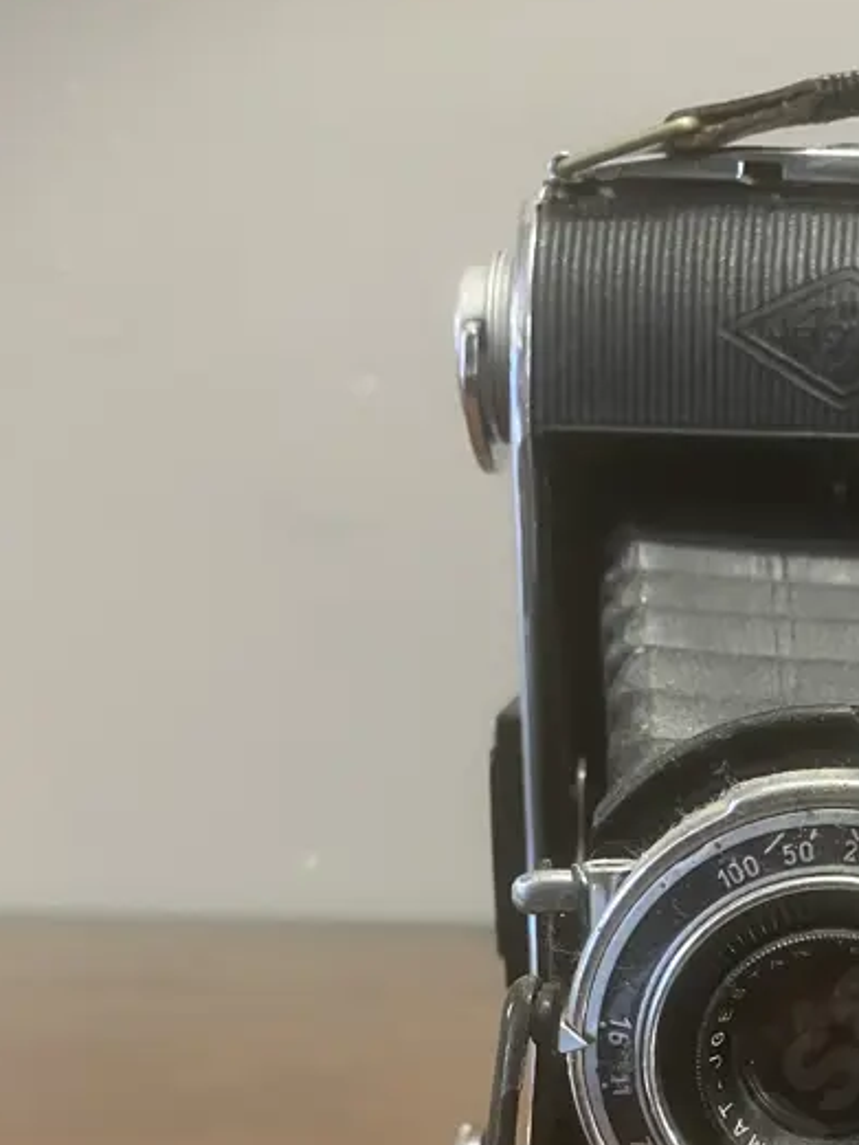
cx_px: 806
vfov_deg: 32.6
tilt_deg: -16.8
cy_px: 1092
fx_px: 1819
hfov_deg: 25.6
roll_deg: -1.5
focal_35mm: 55
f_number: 1.8
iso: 320
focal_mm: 3.99
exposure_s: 1/33
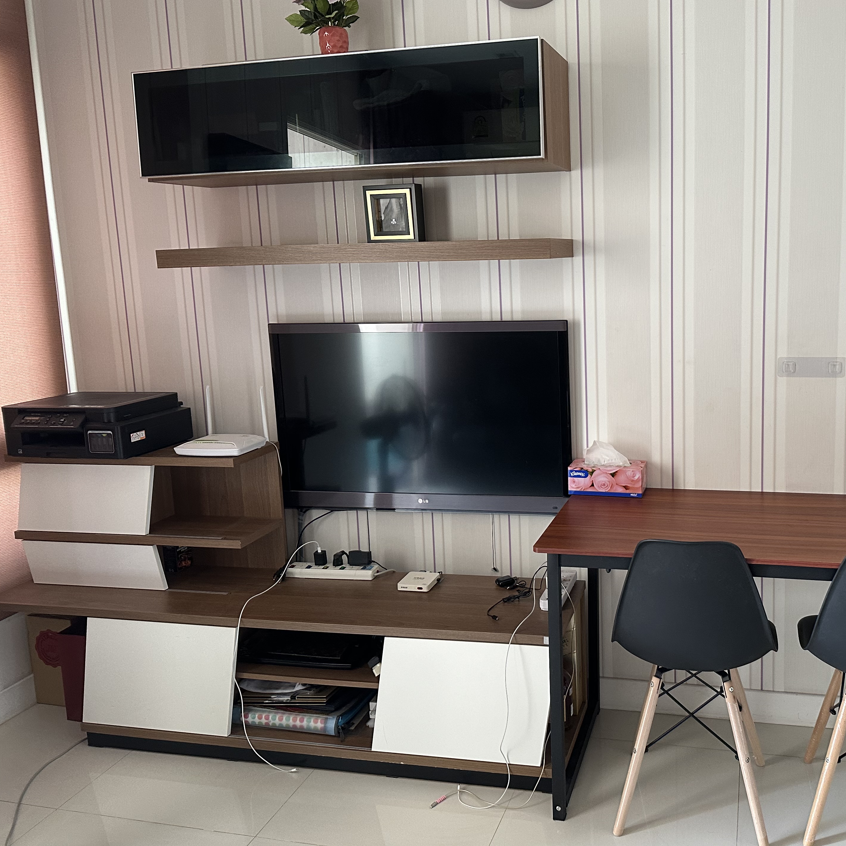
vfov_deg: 54.0
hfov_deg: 52.9
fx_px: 830
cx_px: 571
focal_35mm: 30
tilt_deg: -8.5
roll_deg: +1.5
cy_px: 399
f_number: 1.78
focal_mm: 6.86
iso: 320
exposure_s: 1/51
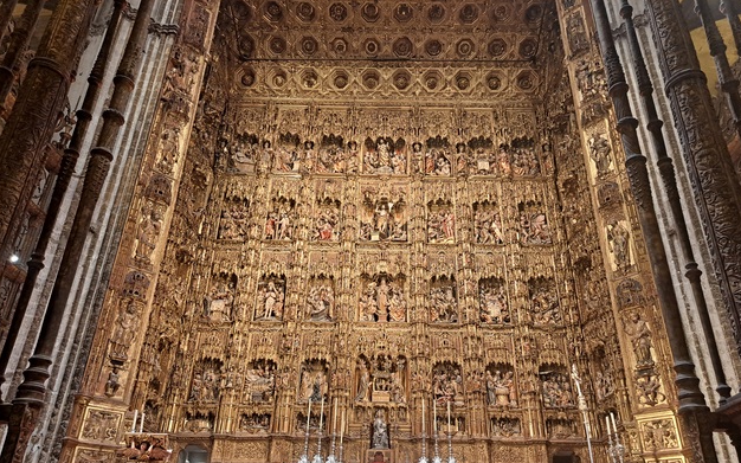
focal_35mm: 26
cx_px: 378
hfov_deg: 70.4
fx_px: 525
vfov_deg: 47.3
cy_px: 282
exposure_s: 1/50
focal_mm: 5.23
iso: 200
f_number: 1.8
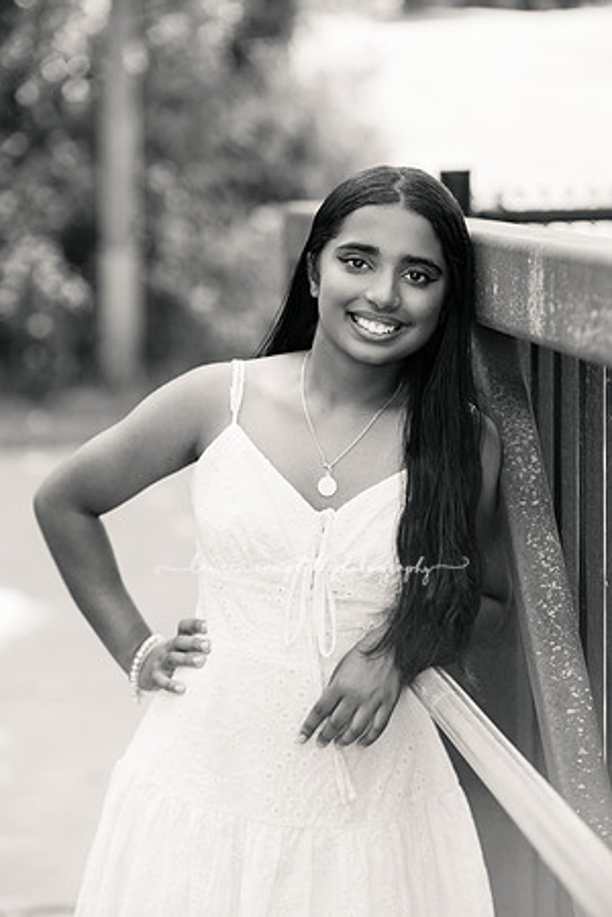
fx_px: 3060
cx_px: 306
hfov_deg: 11.4
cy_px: 458
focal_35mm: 120
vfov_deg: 17.1
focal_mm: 120
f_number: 3.5
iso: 400
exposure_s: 1/640
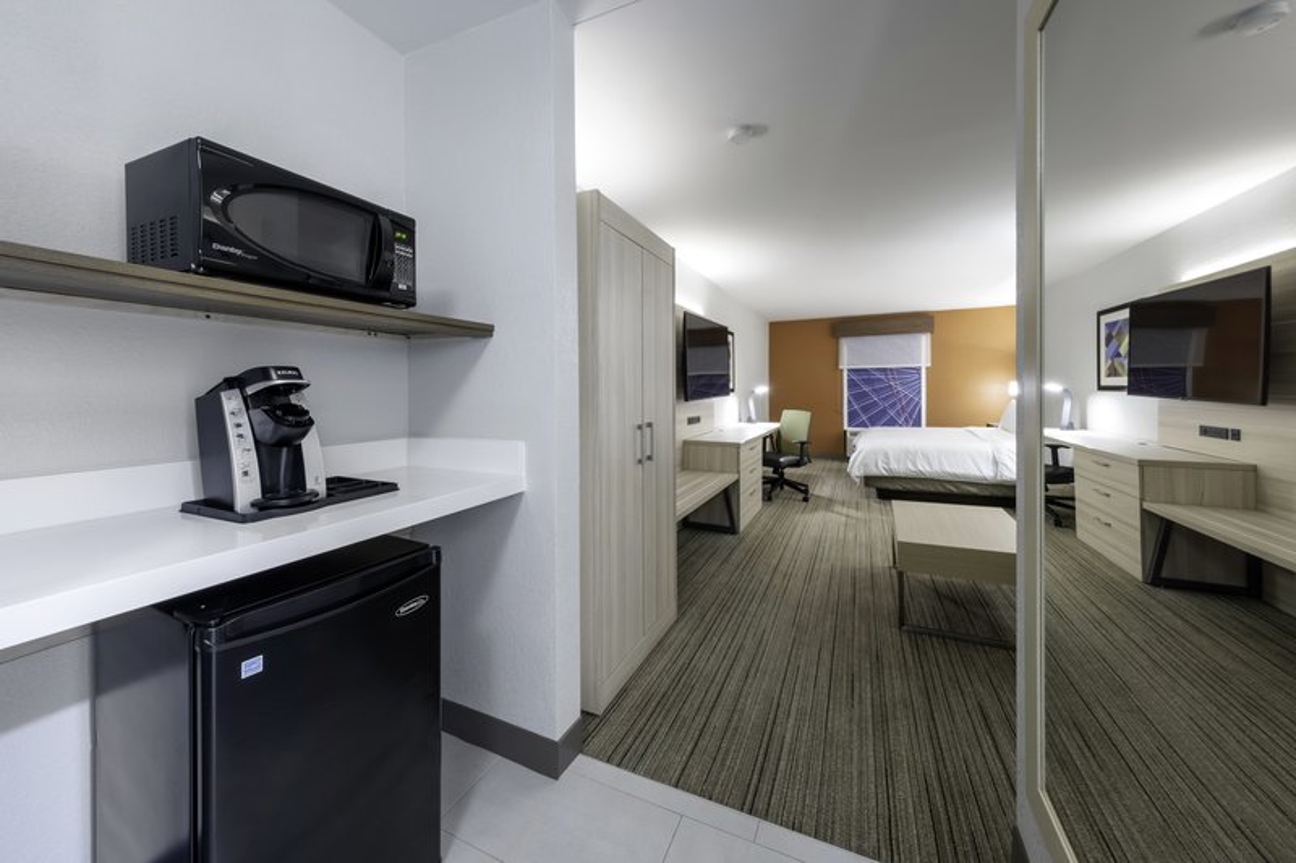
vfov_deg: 90.0
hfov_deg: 112.6
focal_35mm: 12
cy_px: 432
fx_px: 432
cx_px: 648
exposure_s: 1/2
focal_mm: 8
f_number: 11
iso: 200
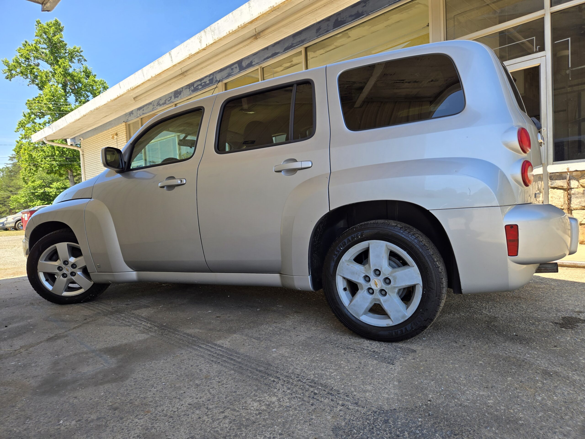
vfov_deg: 58.9
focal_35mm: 23
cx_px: 292
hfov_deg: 73.9
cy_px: 220
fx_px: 389
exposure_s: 1/574
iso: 25
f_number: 1.8
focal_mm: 5.4
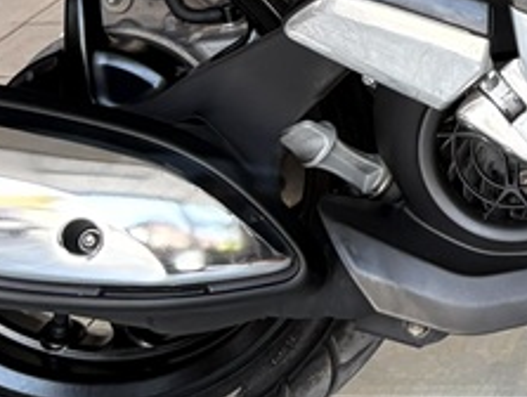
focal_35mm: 149
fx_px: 2272
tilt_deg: -7.1
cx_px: 1004
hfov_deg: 12.0
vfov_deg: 9.4
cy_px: -347
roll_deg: +0.5
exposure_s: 1/122
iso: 100
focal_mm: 5.96
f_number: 1.6
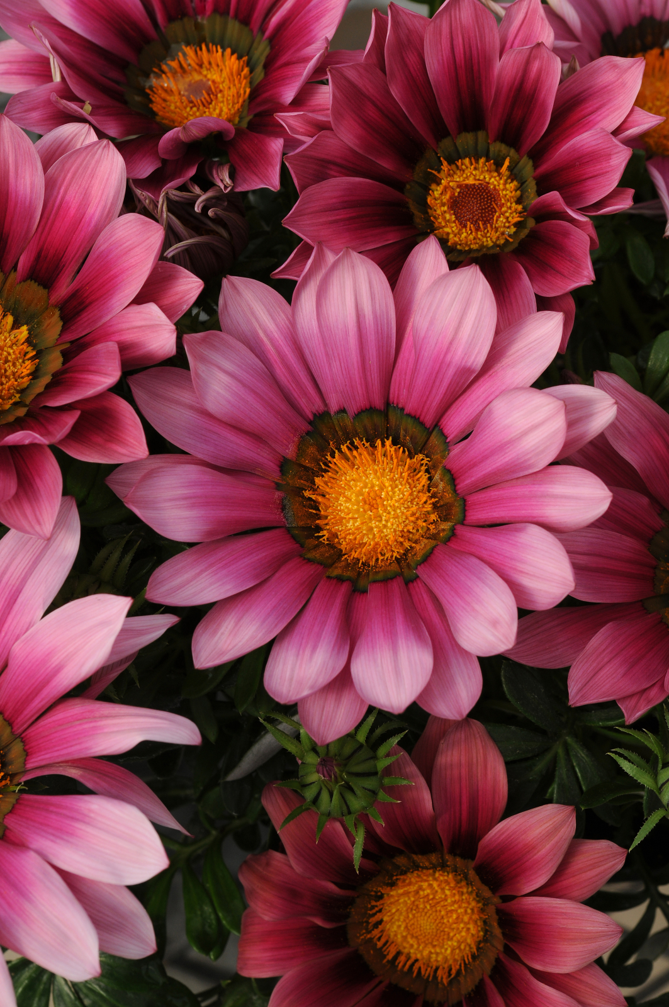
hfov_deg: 13.0
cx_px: 334
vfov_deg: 19.5
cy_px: 504
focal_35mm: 105
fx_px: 2934
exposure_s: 1/80
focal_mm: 70
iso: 200
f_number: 11
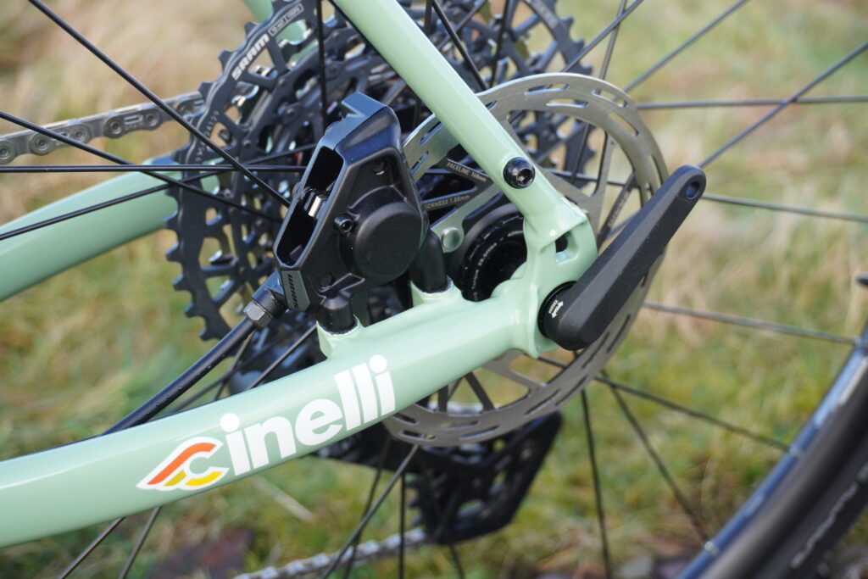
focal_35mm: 52
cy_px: 290
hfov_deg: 37.8
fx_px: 1266
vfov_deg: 25.8
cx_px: 434
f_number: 5.6
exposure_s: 1/160
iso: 320
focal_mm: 35
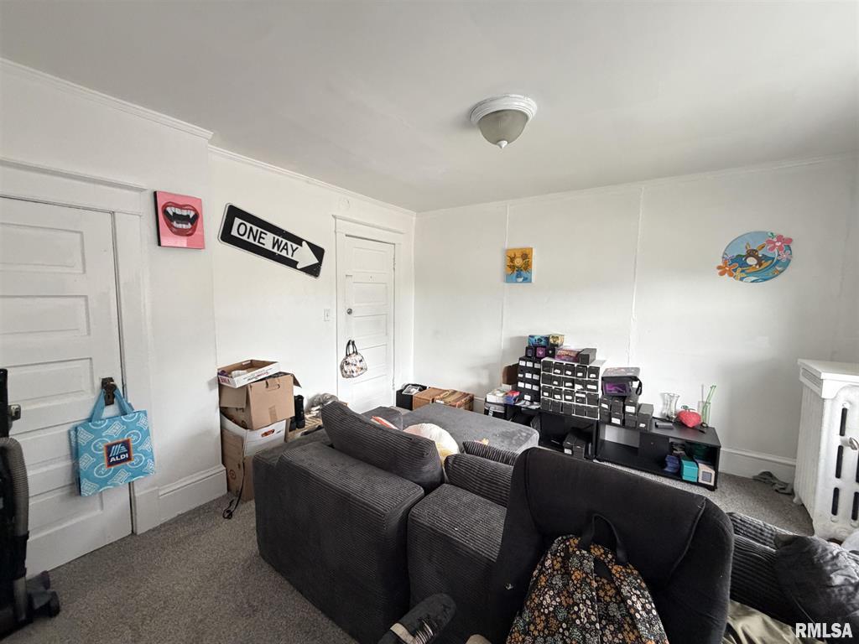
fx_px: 347
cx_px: 430
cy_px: 322
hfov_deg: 102.1
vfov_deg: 85.7
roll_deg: -0.3
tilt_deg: -6.2
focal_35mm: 14
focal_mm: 2.22
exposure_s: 1/60
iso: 400
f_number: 2.2
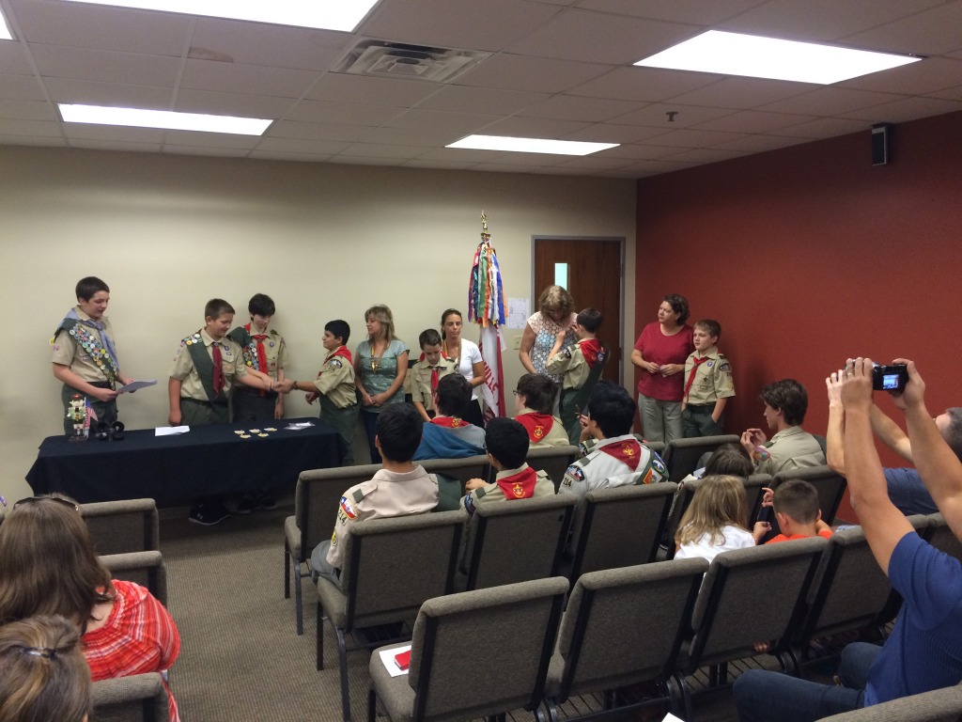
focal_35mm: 29
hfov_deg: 61.7
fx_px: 806
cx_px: 481
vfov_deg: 48.2
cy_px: 361
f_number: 2.2
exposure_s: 1/30
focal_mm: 4.15
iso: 160
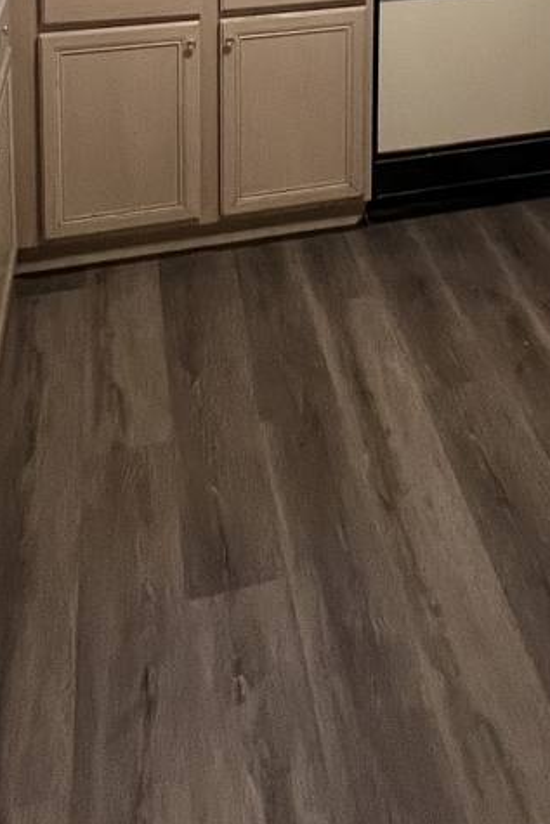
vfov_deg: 34.2
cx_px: 404
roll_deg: -1.9
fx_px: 939
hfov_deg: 32.1
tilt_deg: -5.6
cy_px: -243
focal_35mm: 41
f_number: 1.8
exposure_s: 1/60
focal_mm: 1.57
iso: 250
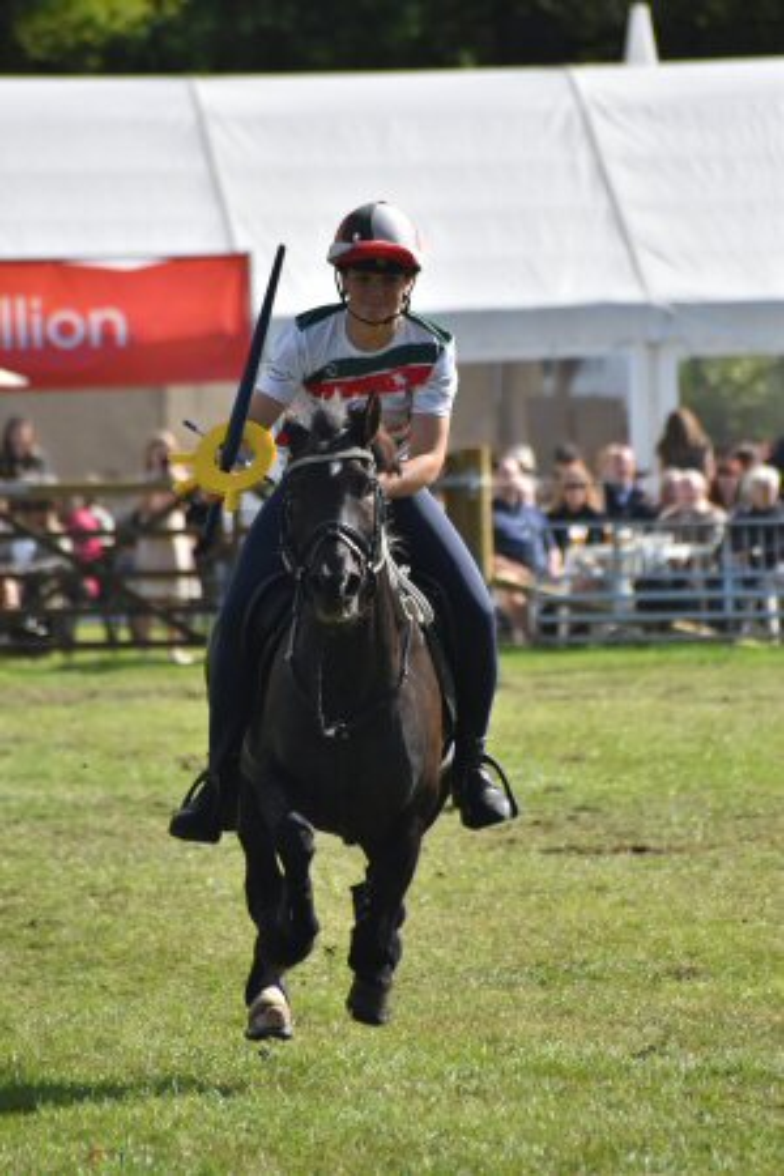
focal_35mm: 405
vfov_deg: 5.1
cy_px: 588
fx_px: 13229
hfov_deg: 3.4
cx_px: 392
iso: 400
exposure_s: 1/2000
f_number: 7.1
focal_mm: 270
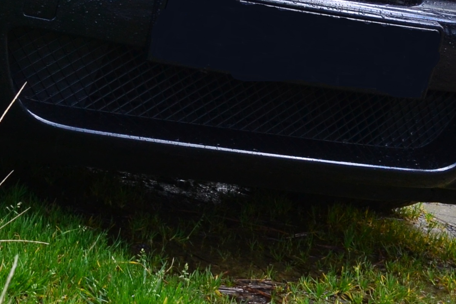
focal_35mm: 151
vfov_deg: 8.7
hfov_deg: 13.3
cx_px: -48
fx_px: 1912
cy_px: -255
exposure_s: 1/80
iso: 400
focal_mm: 26
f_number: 8
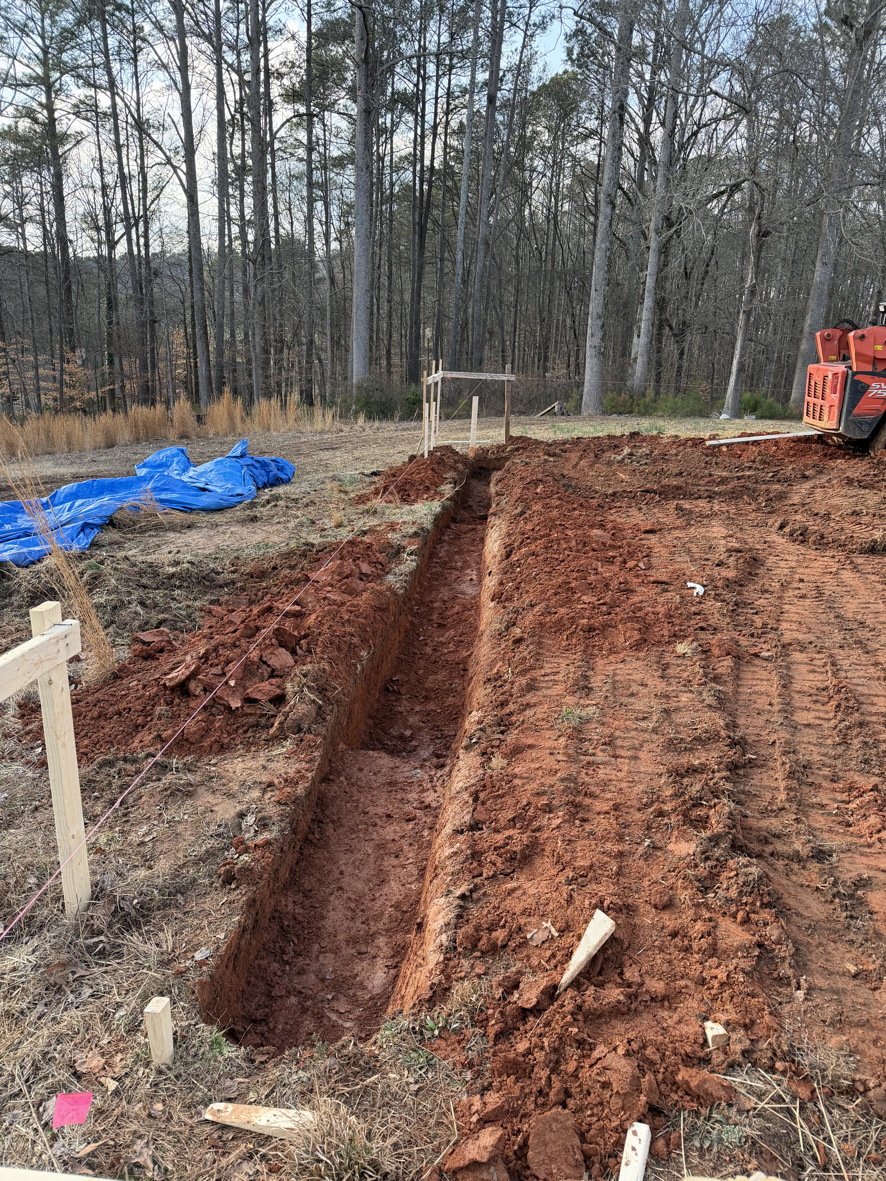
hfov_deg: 56.8
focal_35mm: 24
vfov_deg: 71.6
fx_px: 819
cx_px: 443
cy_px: 590
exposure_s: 1/598
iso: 100
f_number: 1.78
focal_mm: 6.76
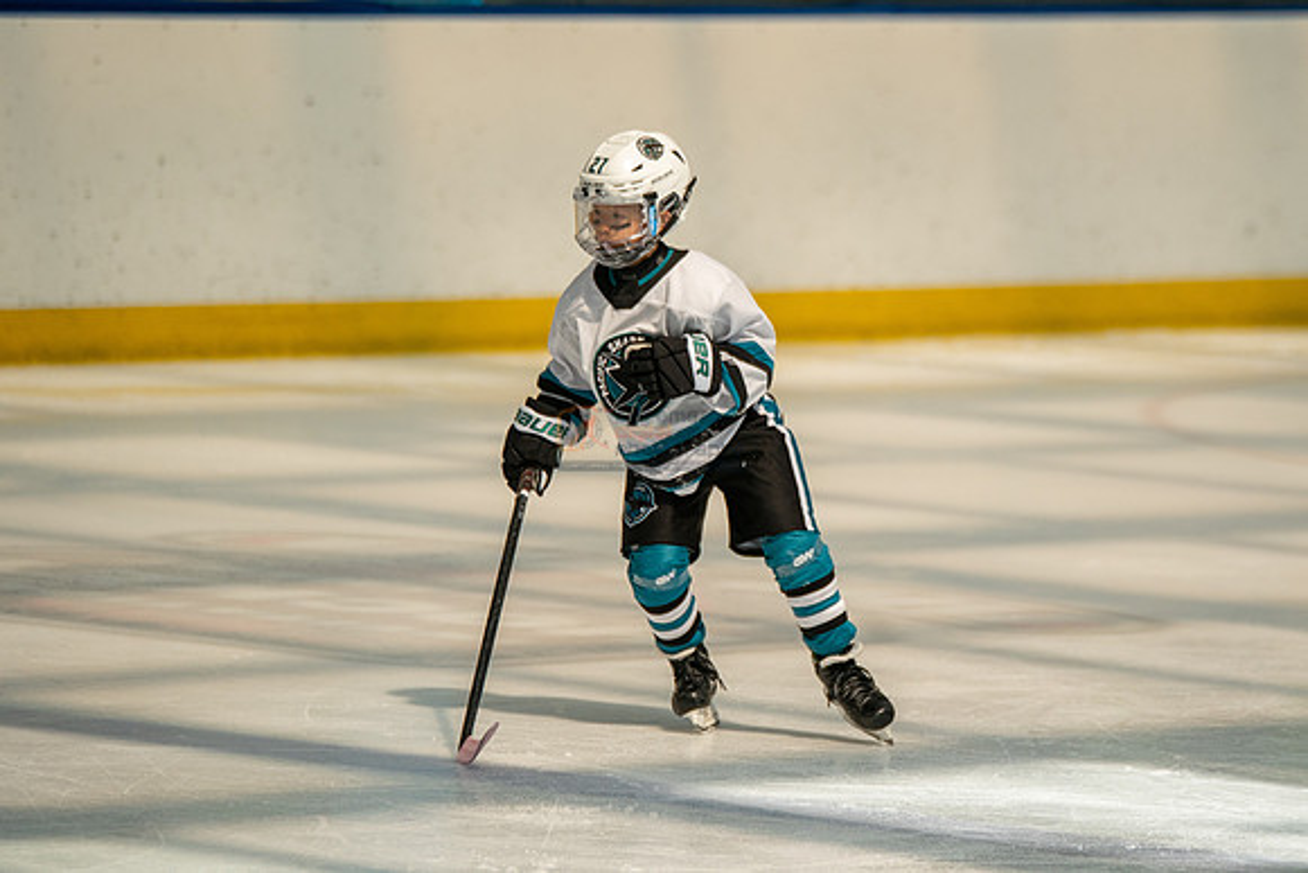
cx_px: 789
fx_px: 12330
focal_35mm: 339
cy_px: 436
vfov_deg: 4.1
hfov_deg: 6.1
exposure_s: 1/6400
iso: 1600
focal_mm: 247
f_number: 3.2
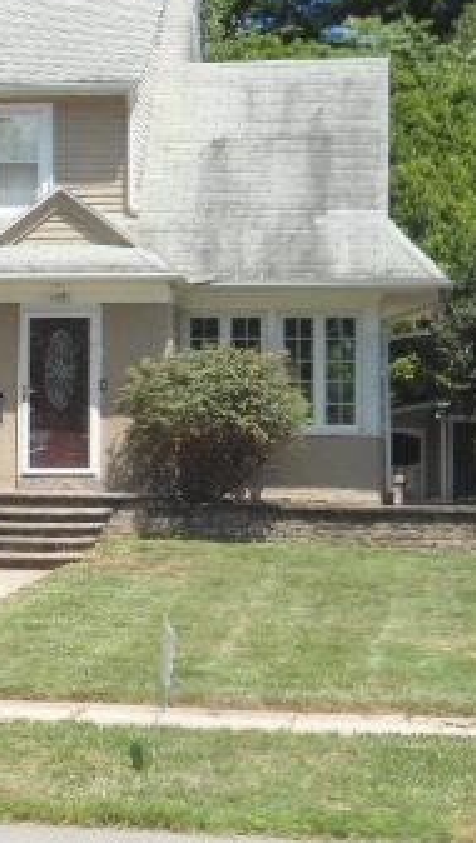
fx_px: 2038
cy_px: 323
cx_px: 10
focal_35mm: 91
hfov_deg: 13.2
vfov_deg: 23.3
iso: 80
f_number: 3.5
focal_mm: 7.9
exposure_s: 1/640
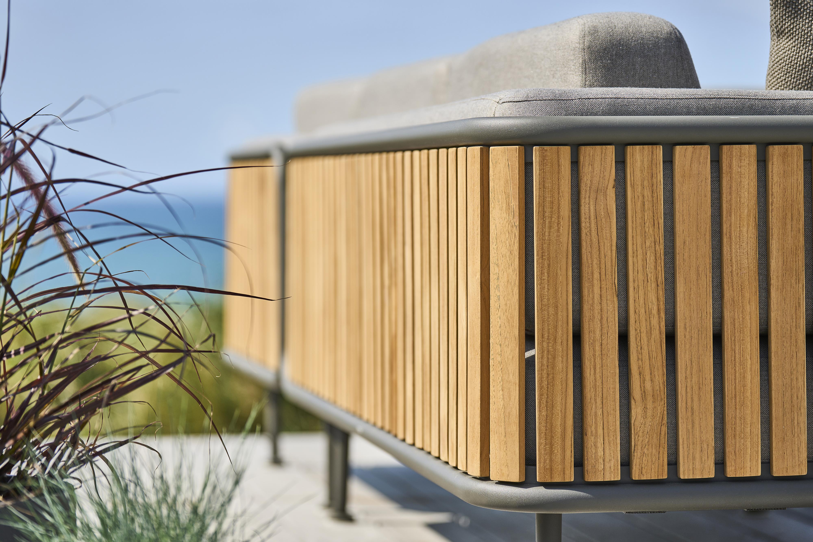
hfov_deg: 19.6
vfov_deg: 13.2
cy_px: 271
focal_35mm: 104
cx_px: 406
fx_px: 2349
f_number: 2.8
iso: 80
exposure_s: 1/2000
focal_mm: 104
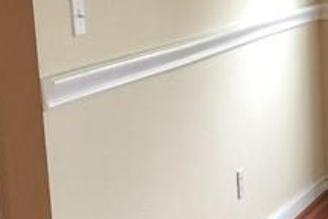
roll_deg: -2.1
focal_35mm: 143
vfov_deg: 9.4
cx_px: 662
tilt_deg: -13.8
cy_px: 277
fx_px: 1303
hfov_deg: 12.6
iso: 32
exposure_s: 1/15
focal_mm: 4.15
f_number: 2.2
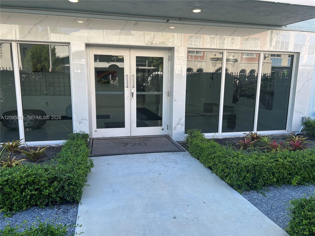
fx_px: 237
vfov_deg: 53.1
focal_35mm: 26
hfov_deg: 67.3
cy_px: 118
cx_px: 158
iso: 50
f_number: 1.5
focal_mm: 5.7
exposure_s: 1/723
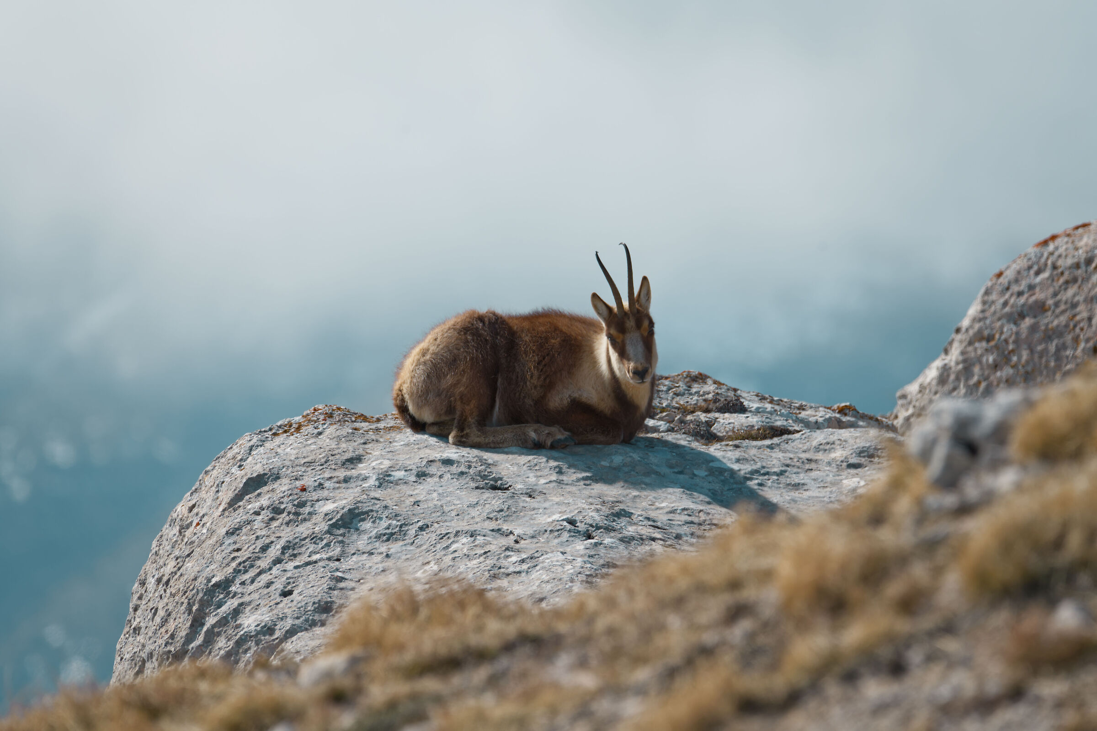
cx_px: 548
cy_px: 366
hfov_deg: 4.6
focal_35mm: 450
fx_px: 13709
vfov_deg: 3.1
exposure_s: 1/1250
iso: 200
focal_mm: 450
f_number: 7.1
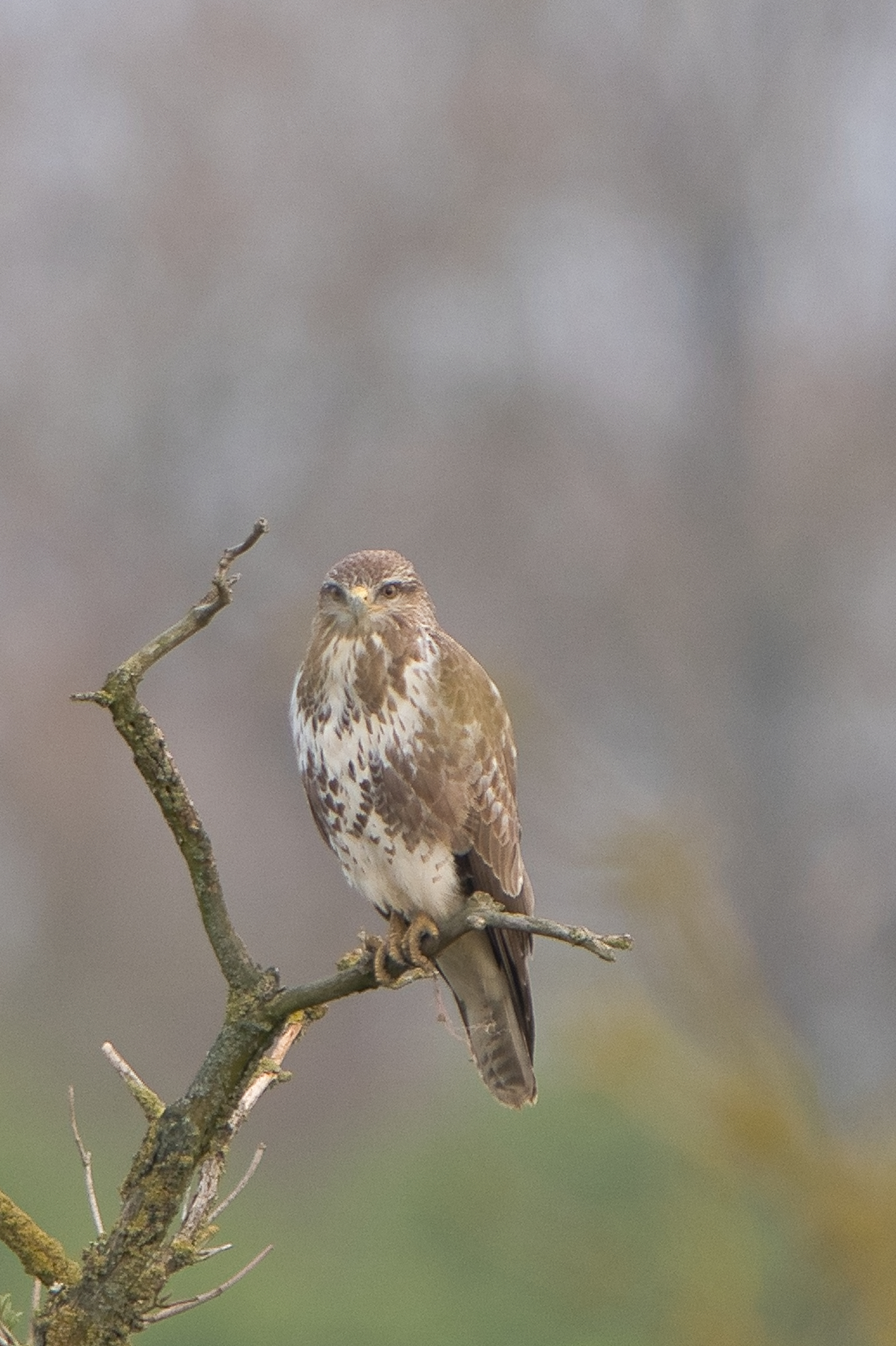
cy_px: 673
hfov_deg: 2.3
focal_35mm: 600
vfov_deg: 3.4
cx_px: 448
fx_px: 22423
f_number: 6.3
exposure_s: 1/320
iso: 640
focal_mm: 600
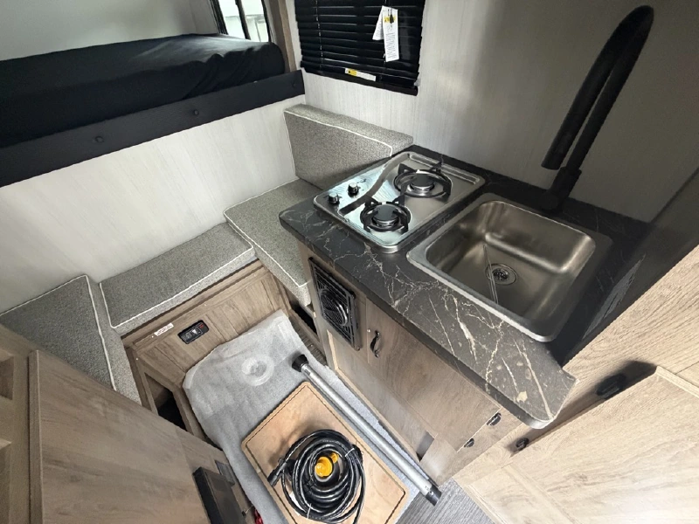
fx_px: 283
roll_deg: +4.3
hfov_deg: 102.1
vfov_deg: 85.7
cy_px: 262
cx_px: 350
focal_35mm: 14
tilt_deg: -44.7
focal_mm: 2.22
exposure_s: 1/60
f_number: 2.2
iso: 500
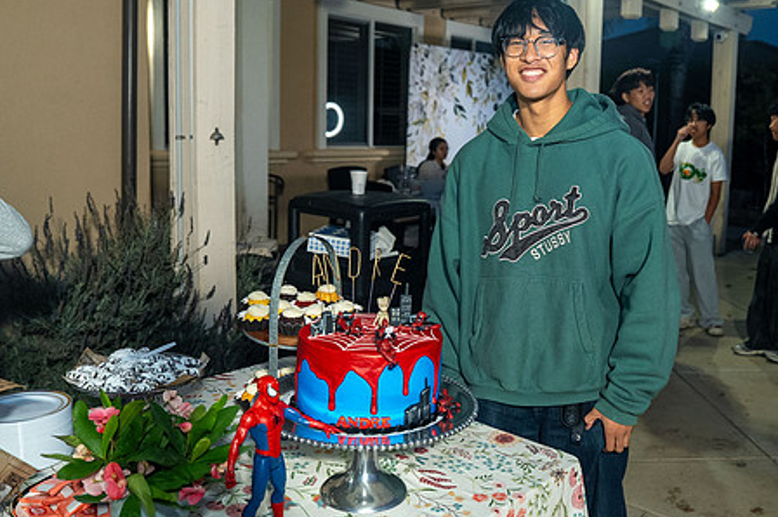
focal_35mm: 35
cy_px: 216
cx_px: 476
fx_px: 756
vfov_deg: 37.7
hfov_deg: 54.0
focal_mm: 27
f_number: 3.5
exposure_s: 1/160
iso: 640
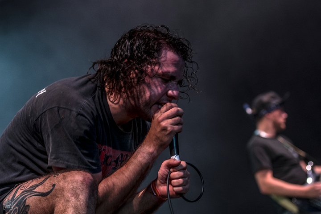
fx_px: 936
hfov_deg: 19.5
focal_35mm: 105
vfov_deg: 13.0
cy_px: 107
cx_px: 160
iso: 640
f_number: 3.2
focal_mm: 70
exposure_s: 1/125
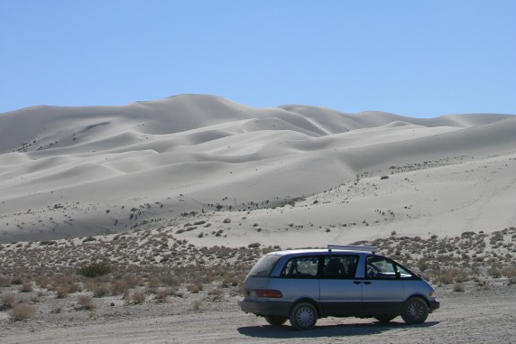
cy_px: 33
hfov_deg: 25.1
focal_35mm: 81
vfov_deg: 16.6
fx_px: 1161
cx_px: 258
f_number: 7
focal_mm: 14.7
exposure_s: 1/341
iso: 50
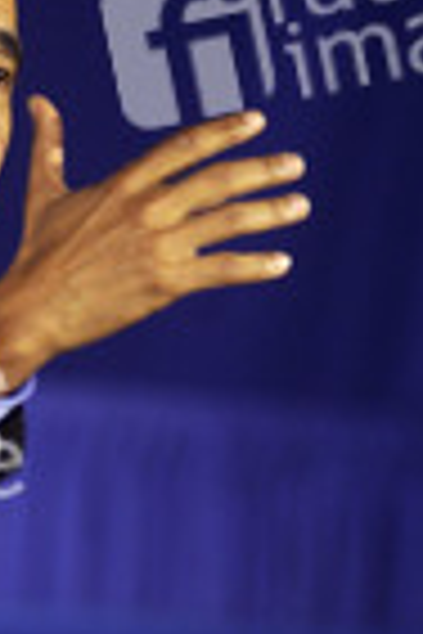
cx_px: -74
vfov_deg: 2.4
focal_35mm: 850
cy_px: 697
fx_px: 14980
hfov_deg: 1.6
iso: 1600
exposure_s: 1/320
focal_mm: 300
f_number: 4
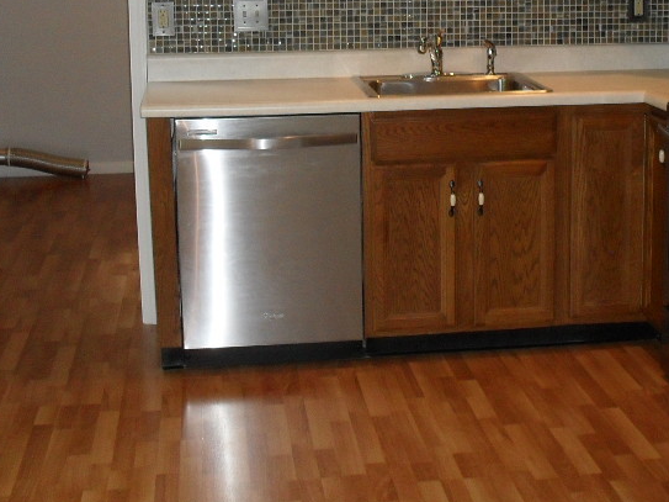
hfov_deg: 29.0
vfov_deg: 22.0
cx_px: 495
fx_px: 1275
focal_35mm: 66
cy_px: 102
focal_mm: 6.3
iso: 200
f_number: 3.2
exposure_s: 1/45
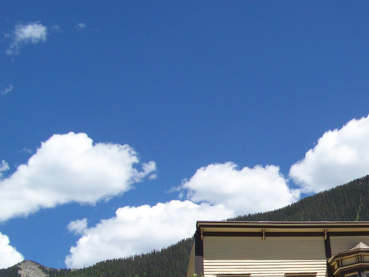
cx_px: 377
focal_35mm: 76
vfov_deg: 19.2
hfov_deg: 24.4
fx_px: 810
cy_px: 231
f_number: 4
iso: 65
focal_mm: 5.85
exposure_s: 1/640
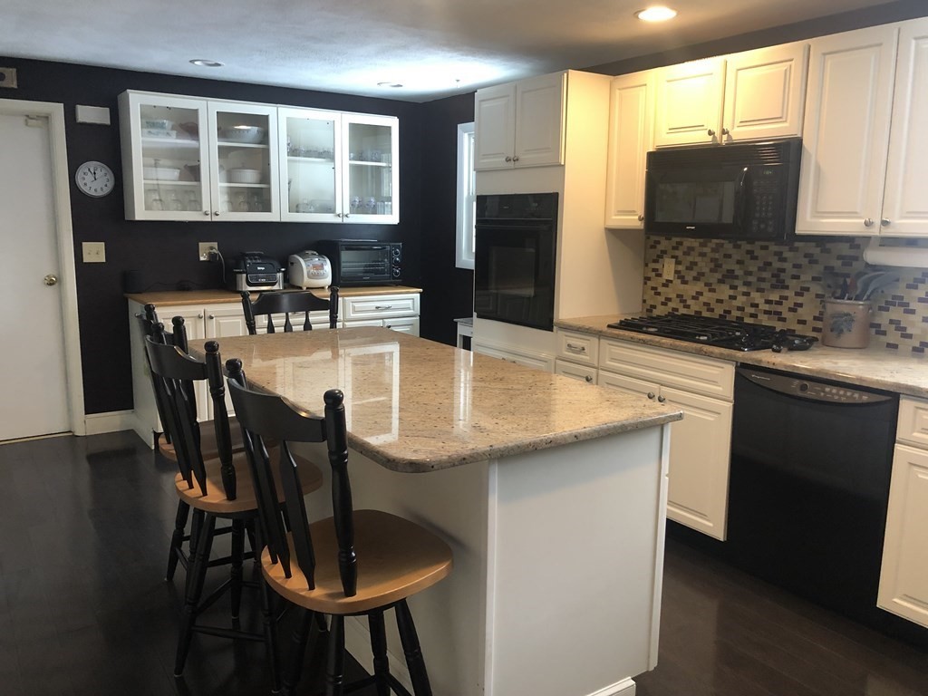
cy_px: 348
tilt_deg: -9.4
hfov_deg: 63.4
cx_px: 464
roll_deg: +0.0
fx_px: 751
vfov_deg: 49.7
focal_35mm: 28
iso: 64
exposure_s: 1/15
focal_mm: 3.99
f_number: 1.8
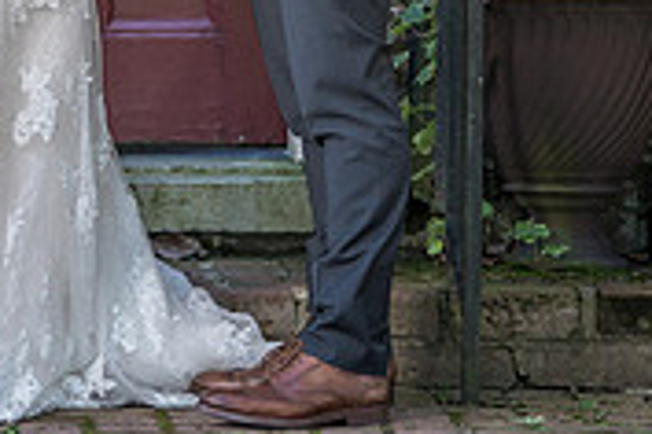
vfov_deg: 3.0
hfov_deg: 4.5
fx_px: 8222
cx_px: -65
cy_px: -492
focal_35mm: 454
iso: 400
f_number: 4.5
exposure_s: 1/200
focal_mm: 101
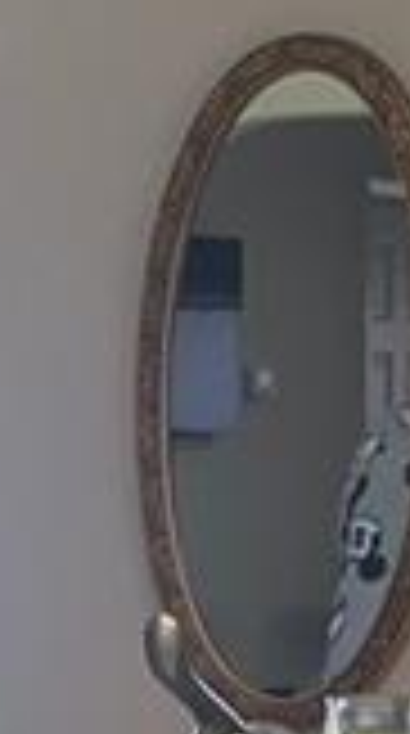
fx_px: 3907
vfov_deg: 10.4
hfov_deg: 6.0
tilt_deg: -6.9
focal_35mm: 201
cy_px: 1072
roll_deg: +0.5
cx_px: 5
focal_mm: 5.1
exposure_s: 1/120
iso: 125
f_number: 1.6
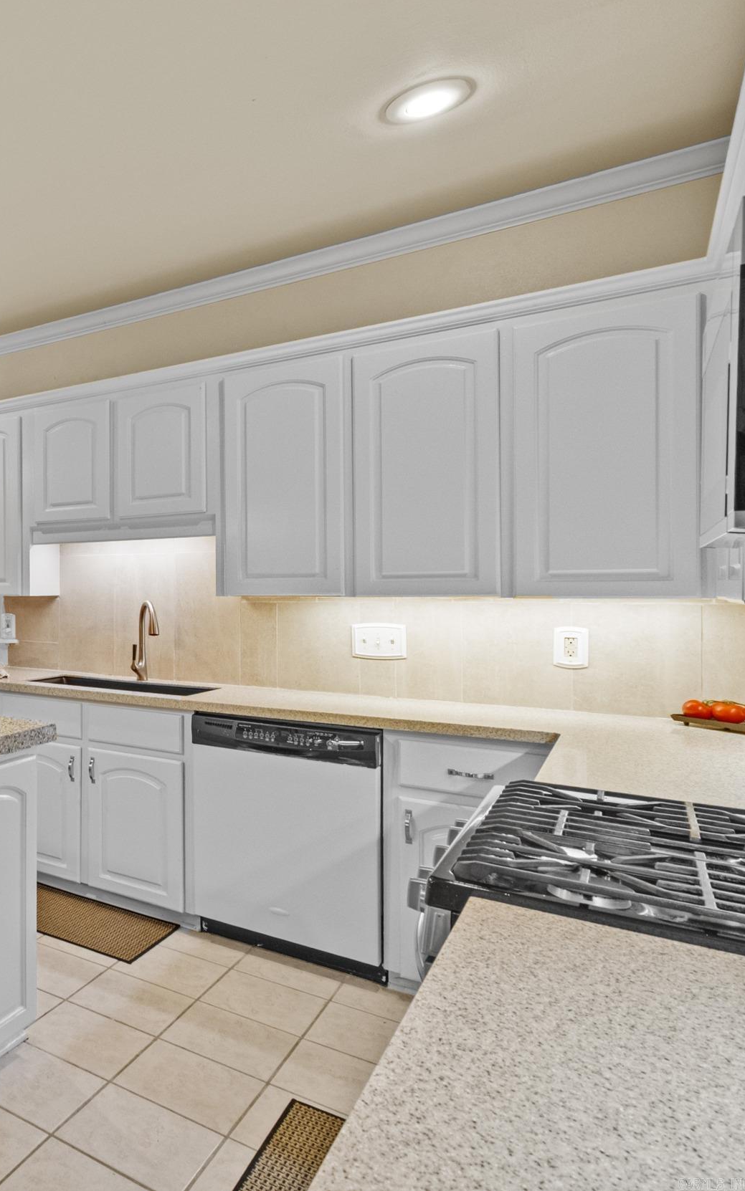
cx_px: -146
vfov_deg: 77.2
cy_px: 594
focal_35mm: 23
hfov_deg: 39.0
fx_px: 747
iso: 400
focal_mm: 10
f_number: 7.1
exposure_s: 1
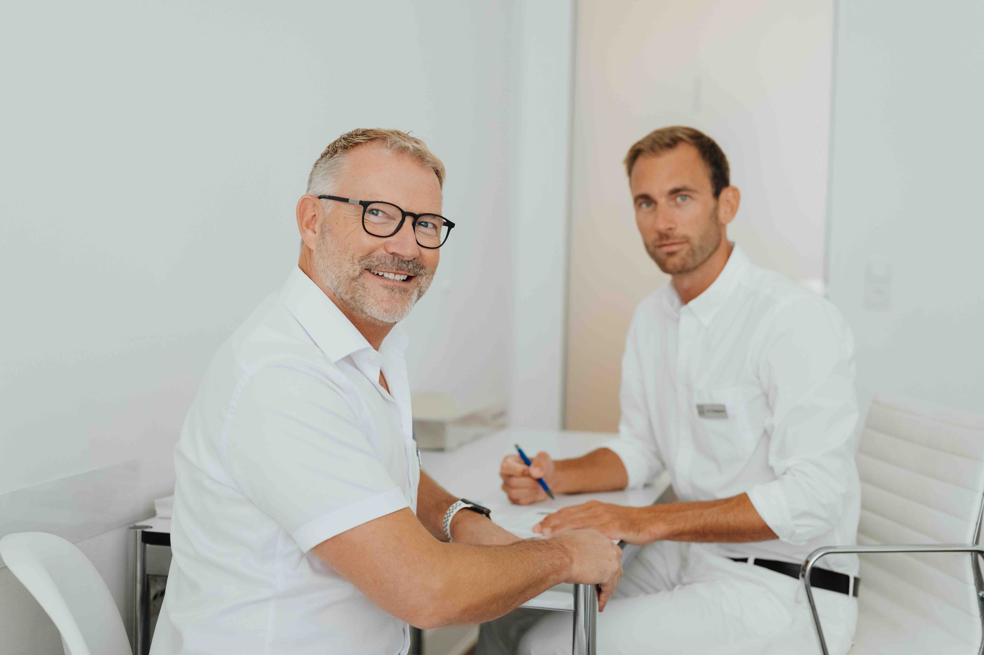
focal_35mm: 50
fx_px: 1366
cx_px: 492
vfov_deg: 27.0
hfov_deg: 39.6
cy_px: 328
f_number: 2.5
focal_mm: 50
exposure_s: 1/400
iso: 1600
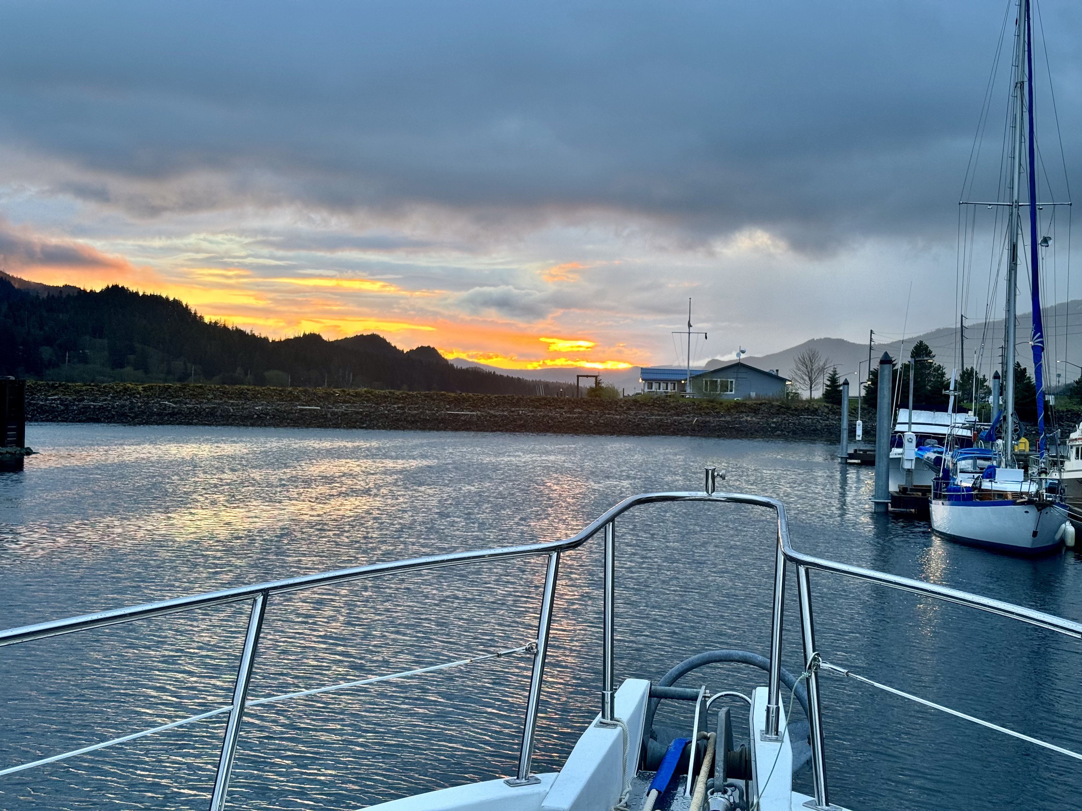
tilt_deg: -0.8
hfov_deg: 39.7
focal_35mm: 48
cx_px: 541
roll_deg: -1.5
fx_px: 1500
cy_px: 406
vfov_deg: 30.3
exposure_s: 1/121
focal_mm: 6.76
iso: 50
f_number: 1.78
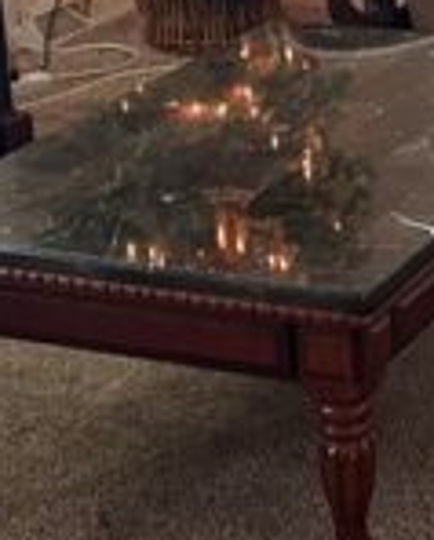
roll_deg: +2.1
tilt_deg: -12.5
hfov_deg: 11.2
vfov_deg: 13.8
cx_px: 449
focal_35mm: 137
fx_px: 2193
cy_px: -33
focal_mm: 5.7
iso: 320
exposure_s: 1/60
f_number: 1.5
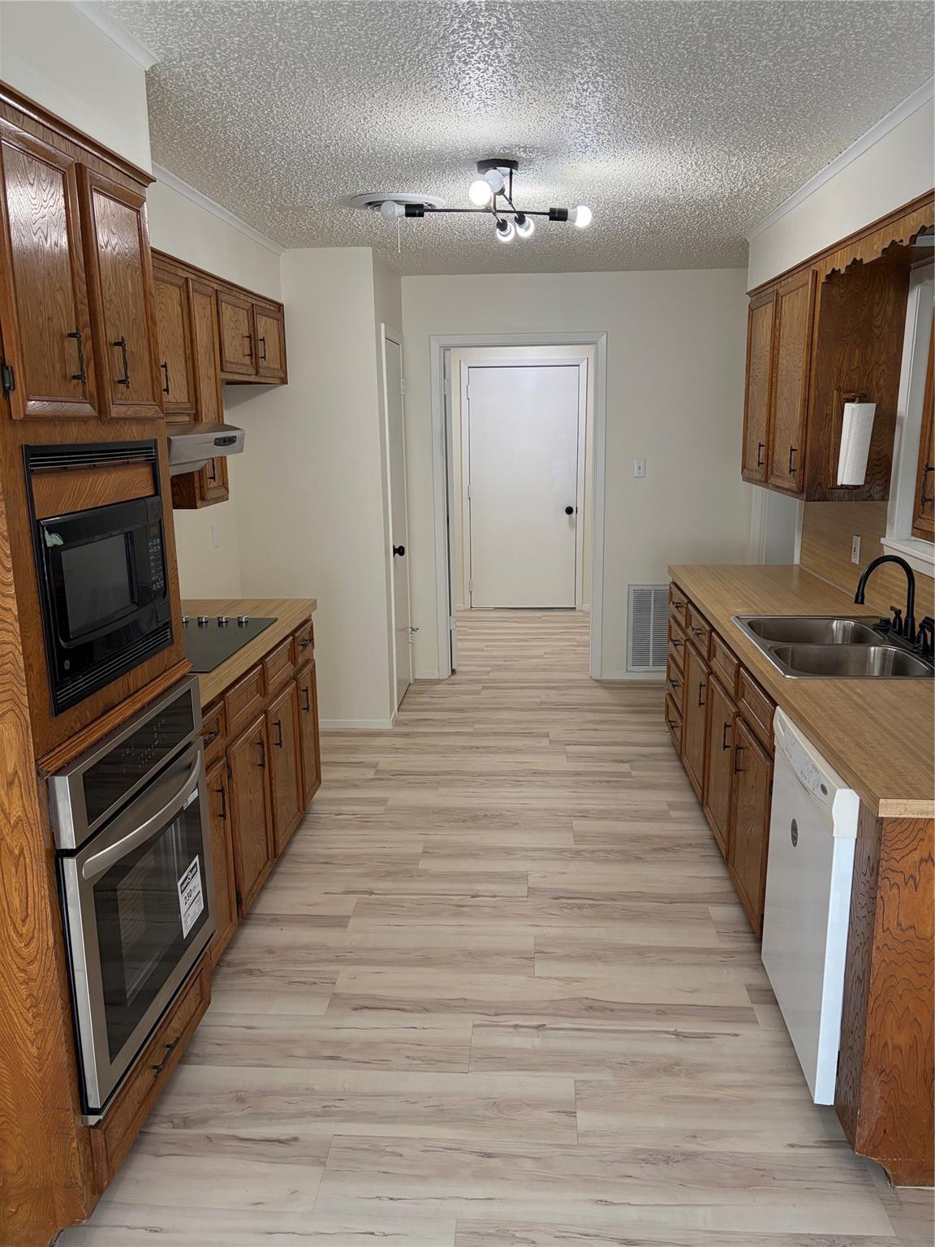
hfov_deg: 53.1
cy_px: 624
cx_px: 468
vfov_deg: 67.3
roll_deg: +0.6
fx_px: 936
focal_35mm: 26
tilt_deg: -11.5
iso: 125
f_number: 1.6
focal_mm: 5.96
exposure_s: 1/142
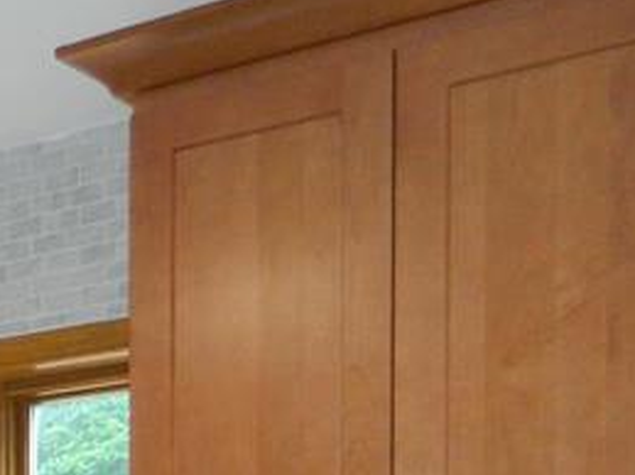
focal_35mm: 99
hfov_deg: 17.2
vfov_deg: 13.8
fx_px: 1815
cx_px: -414
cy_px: 774
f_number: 3.1
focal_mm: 4.5
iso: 200
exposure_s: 1/30
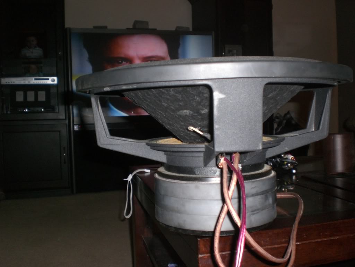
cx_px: 178
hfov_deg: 49.0
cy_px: 134
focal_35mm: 38
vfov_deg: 37.7
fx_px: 390
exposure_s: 1/60
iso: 200
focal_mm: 6.3
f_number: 3.1
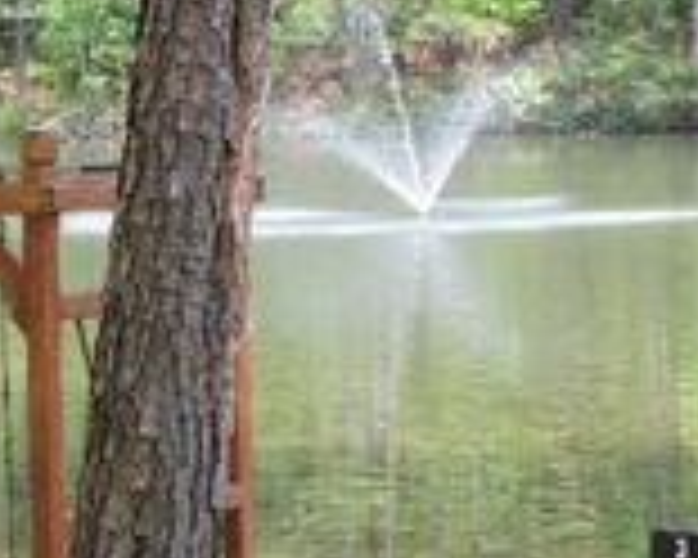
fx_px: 3780
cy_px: 428
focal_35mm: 183
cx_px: 101
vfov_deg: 8.4
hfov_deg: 10.5
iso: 100
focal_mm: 15.1
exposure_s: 1/100
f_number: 4
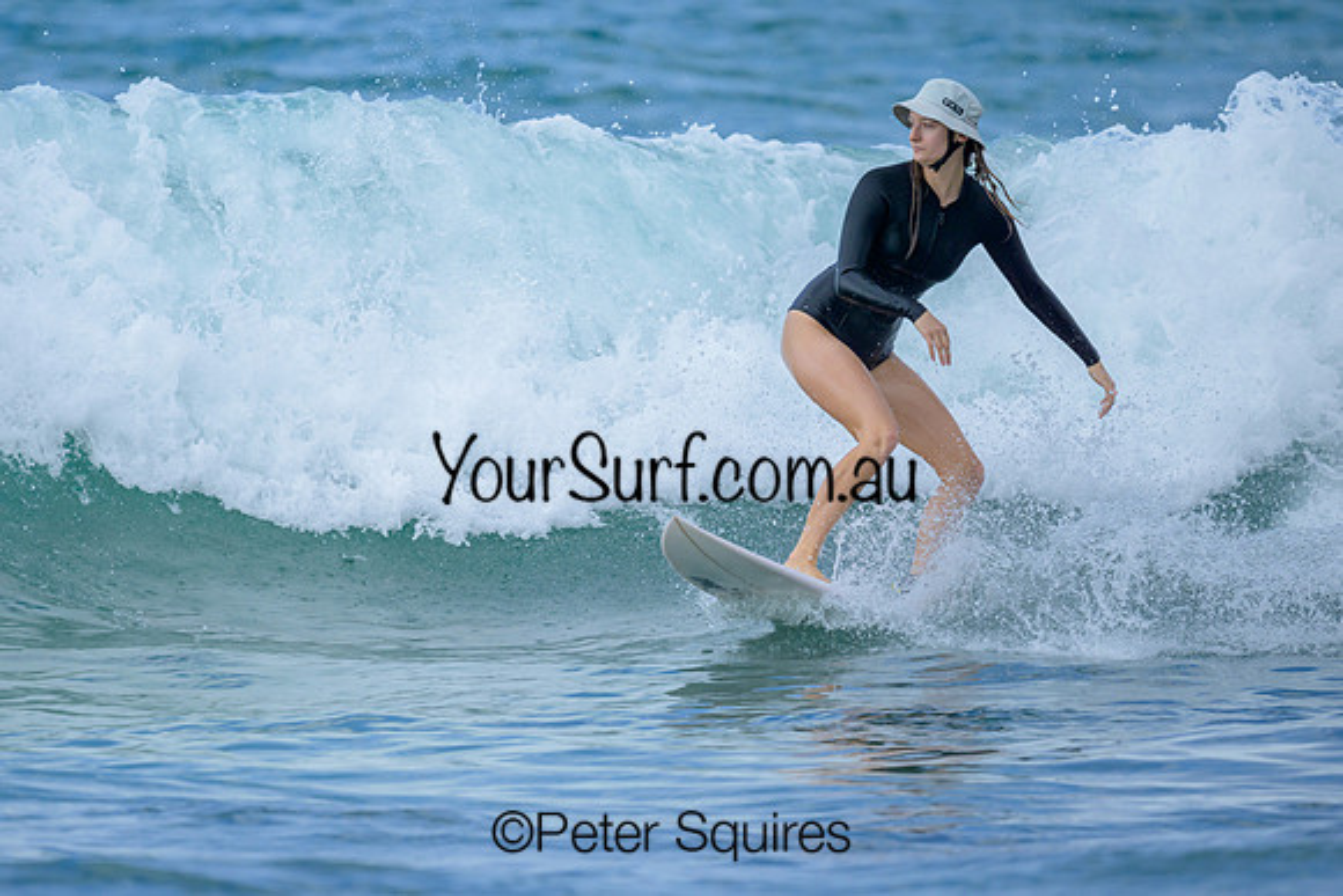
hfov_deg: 2.1
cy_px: 434
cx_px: 533
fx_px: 36005
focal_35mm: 965
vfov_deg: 1.4
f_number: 6.3
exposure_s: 1/2000
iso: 250
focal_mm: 800
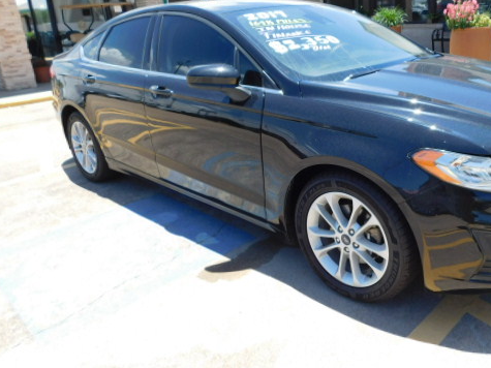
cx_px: 321
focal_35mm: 31
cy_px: 154
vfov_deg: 45.3
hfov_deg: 57.3
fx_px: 440
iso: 125
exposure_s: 1/800
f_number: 3
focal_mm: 4
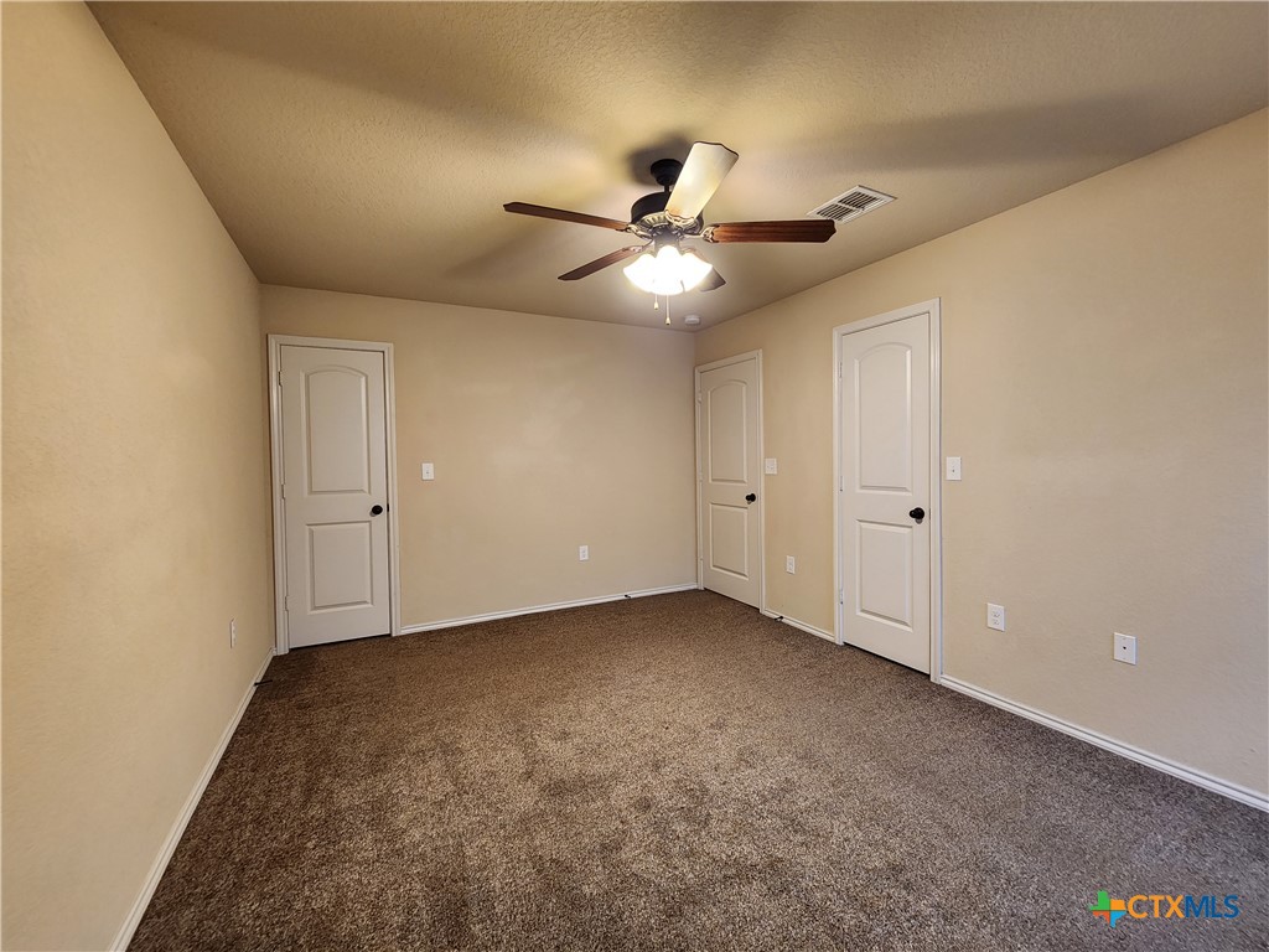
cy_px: 476
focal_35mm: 13
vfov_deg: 89.9
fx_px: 477
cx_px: 634
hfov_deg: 106.2
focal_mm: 2.2
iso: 320
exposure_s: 1/30
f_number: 2.2
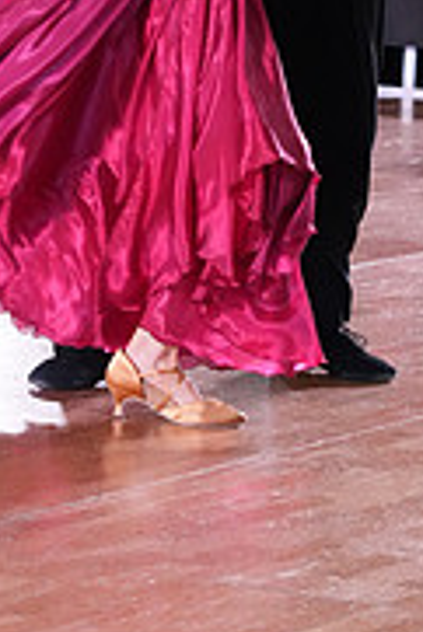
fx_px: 4732
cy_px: -234
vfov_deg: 7.5
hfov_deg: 5.1
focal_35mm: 269
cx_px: 131
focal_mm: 84
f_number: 5.6
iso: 5000
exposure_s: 1/320
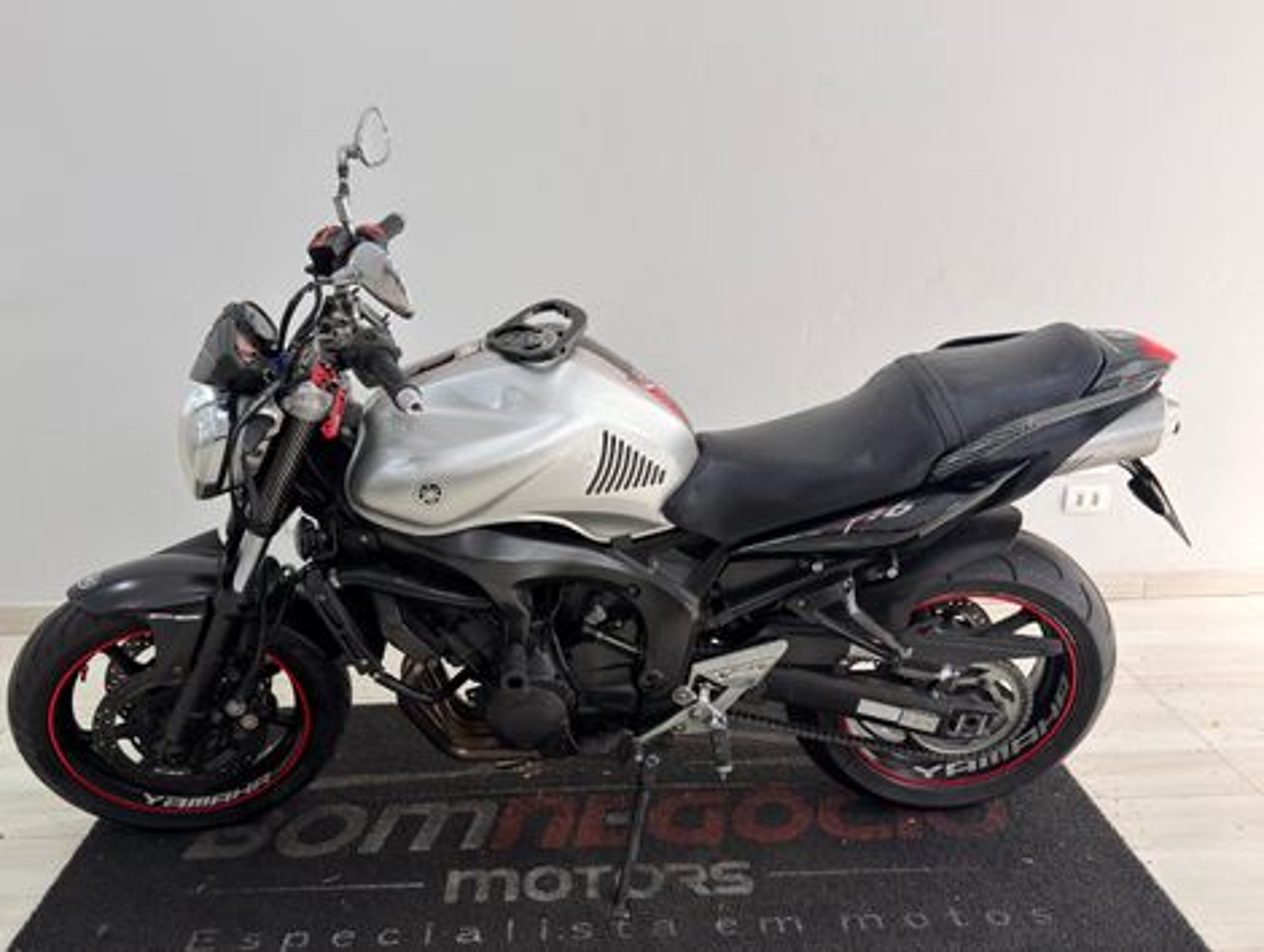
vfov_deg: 45.6
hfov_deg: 58.3
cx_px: 632
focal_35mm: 31
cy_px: 476
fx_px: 1134
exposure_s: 1/60
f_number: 1.78
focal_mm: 6.76
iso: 50
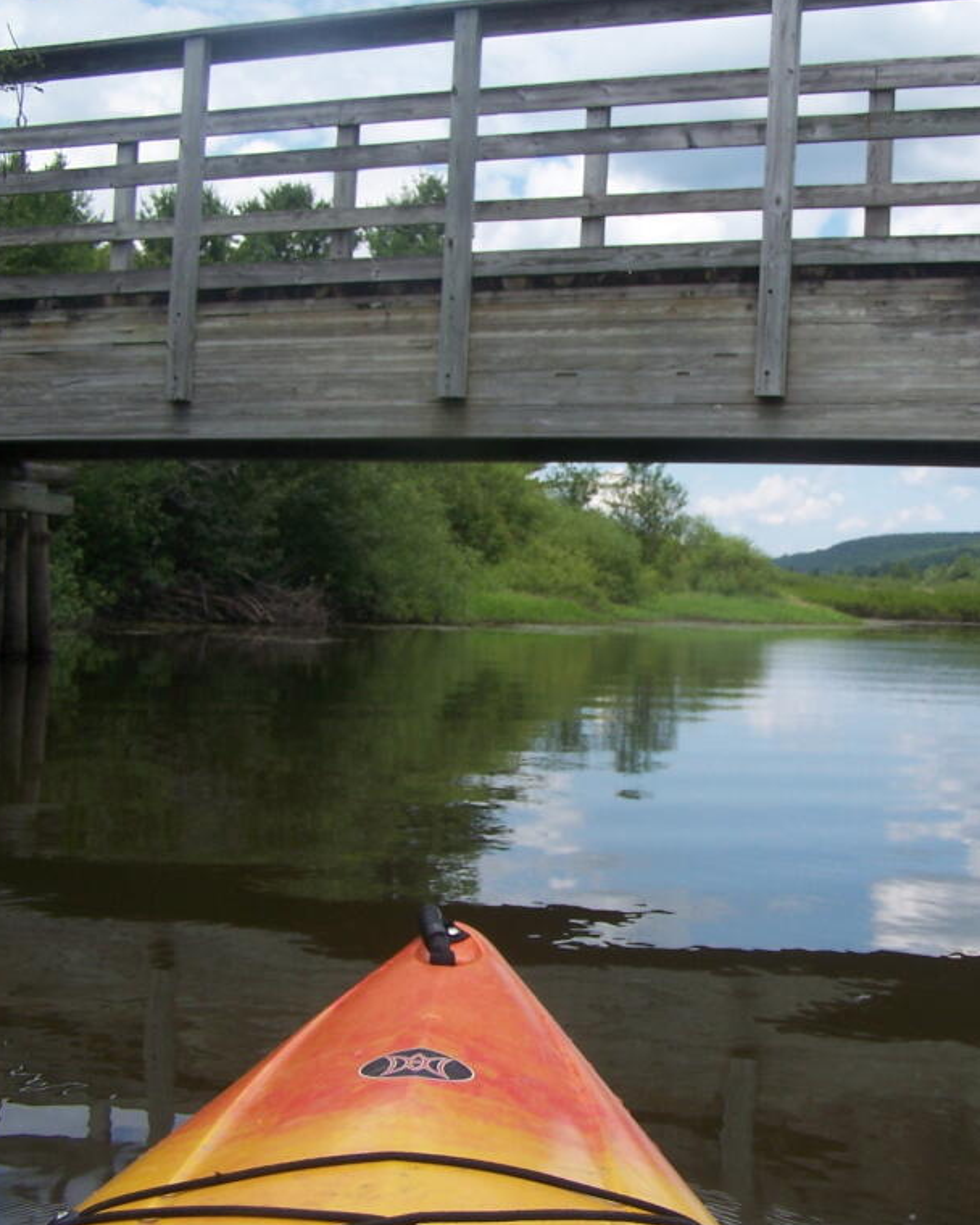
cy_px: 609
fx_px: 1813
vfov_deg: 37.3
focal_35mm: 50
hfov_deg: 29.8
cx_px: 729
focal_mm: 6.3
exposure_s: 1/640
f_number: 4
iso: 80
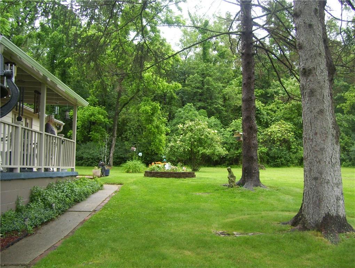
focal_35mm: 36
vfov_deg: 39.7
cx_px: 178
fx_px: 370
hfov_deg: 51.3
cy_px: 134
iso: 80
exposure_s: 1/200
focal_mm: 6
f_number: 2.7
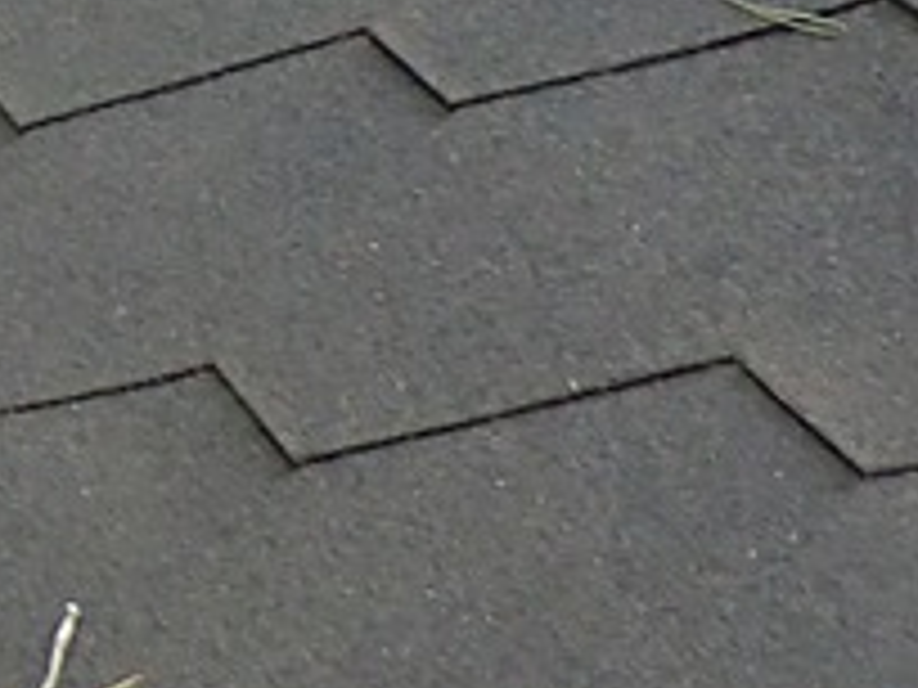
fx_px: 4429
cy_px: -1187
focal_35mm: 167
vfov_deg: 7.9
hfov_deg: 8.9
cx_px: -2095
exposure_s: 1/200
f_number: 2.8
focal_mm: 4.5
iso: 100
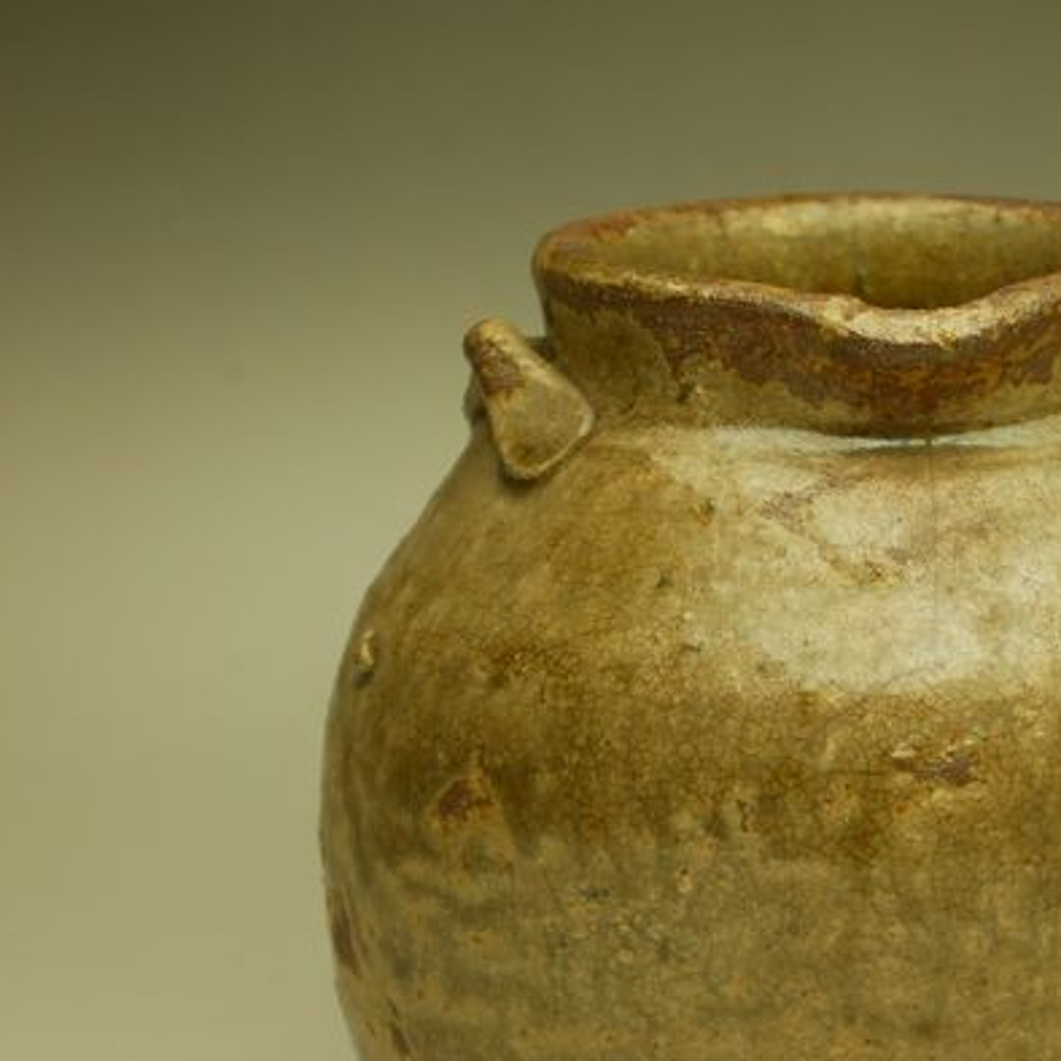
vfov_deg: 15.1
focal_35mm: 115
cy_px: 749
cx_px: 913
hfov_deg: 15.0
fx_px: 3988
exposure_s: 1/80
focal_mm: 32
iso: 500
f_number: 5.6
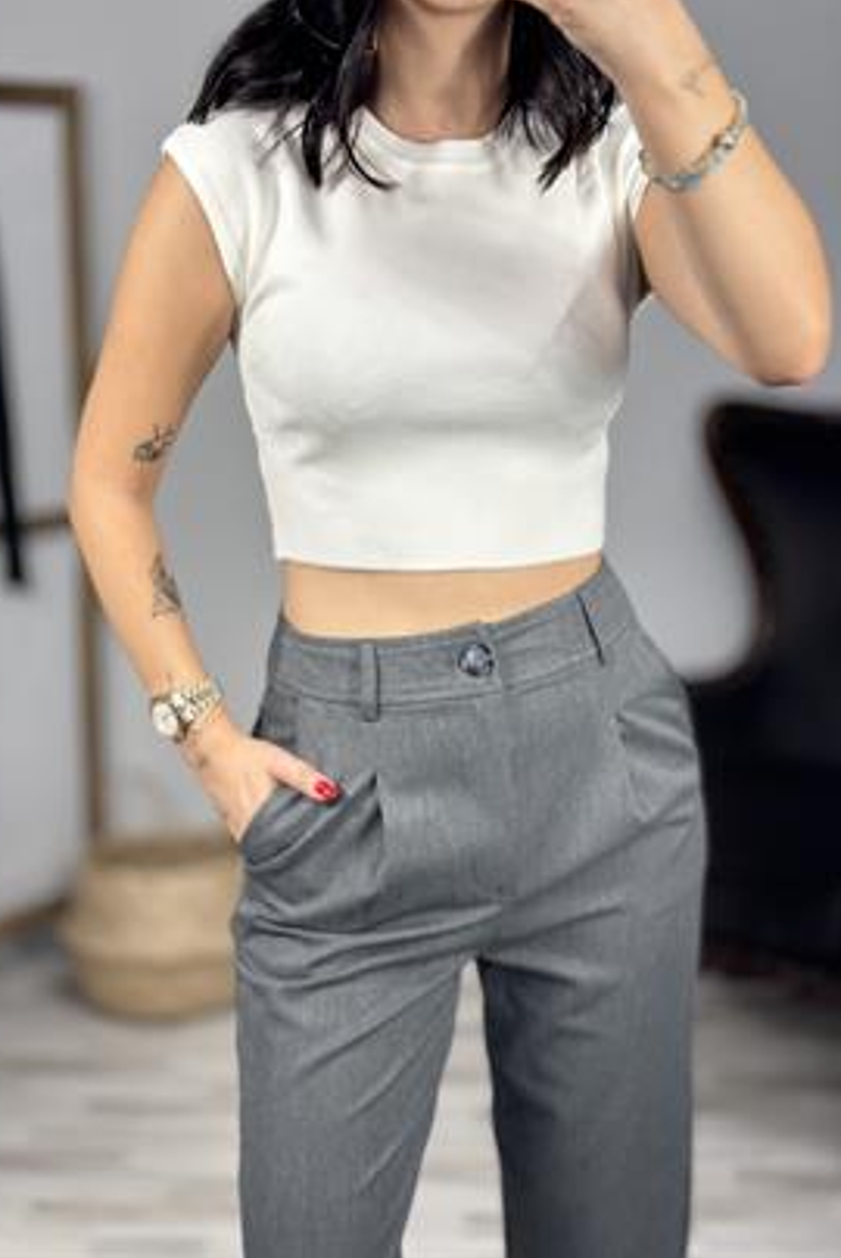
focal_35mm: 51
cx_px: 386
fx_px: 1784
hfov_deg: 26.5
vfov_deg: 38.9
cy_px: 618
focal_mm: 6.86
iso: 64
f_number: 1.78
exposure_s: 1/100
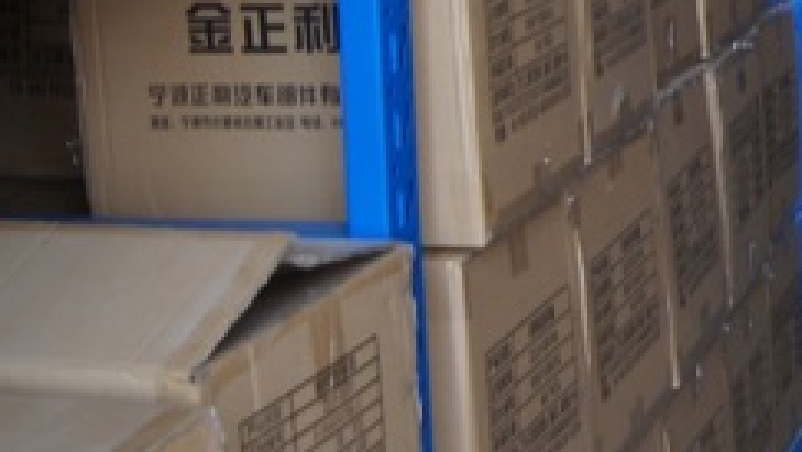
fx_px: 1979
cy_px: -89
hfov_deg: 21.0
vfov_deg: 12.7
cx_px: 1013
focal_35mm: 93
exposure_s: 1/30
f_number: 3.5
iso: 100
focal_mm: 18
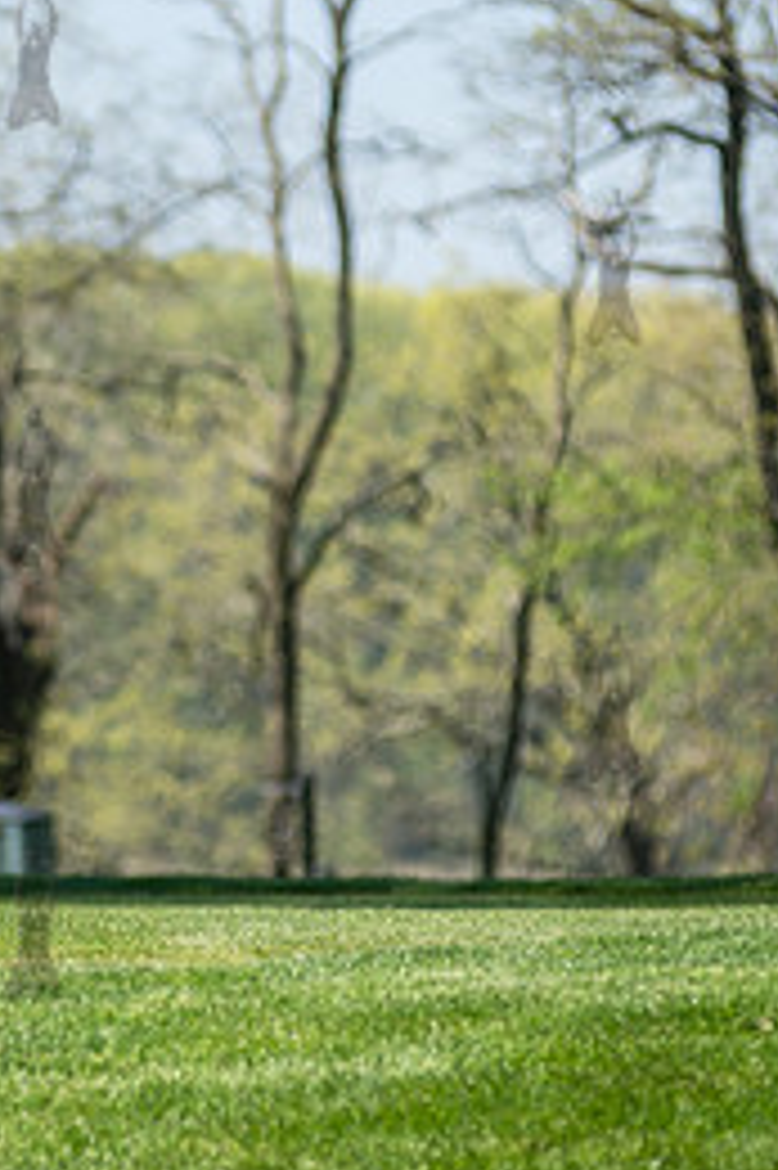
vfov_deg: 5.0
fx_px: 13405
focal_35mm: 413
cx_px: 31
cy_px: 484
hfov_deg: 3.3
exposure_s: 1/1000
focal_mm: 185
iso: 100
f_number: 3.5
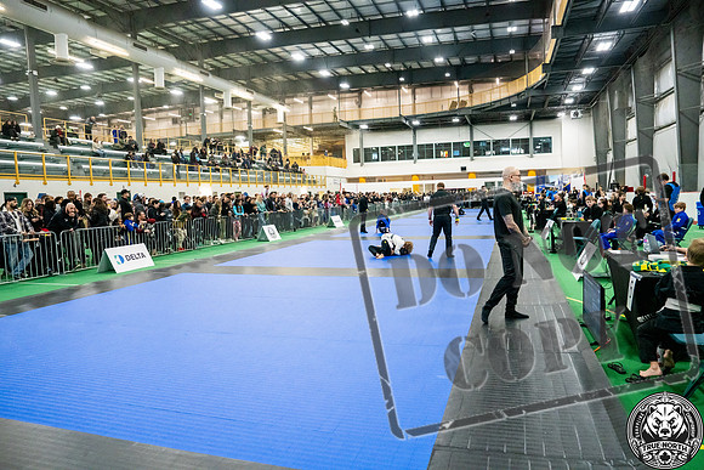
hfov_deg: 73.7
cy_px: 235
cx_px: 352
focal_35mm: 24
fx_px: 469
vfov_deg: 53.2
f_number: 4.5
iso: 6400
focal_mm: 24
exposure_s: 1/400
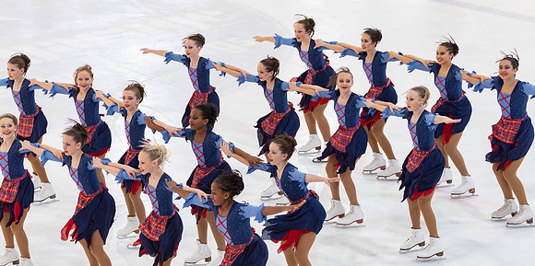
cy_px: 88
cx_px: 267
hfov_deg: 19.4
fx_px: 1564
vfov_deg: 9.7
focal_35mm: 113
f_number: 3.5
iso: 640
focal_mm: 70
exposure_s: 1/200
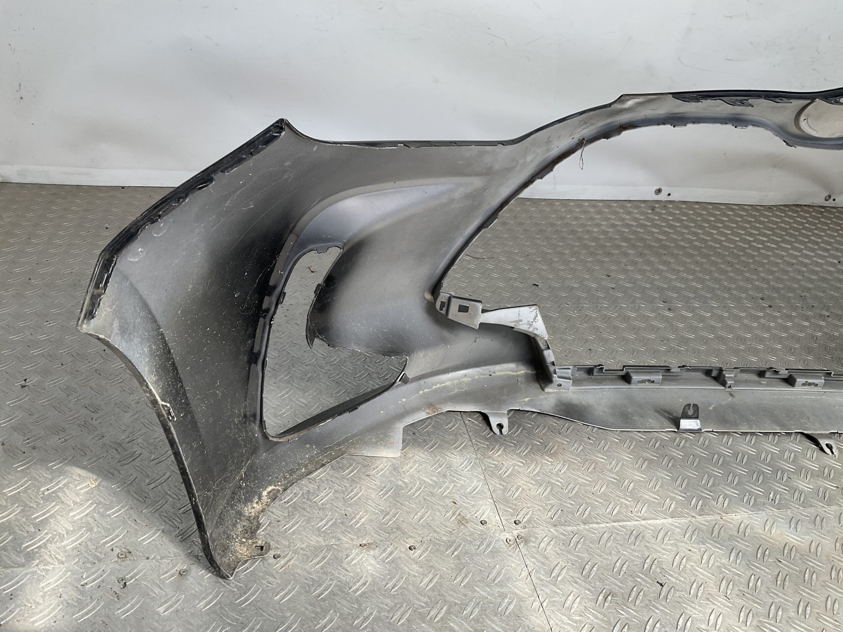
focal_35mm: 29
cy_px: 316
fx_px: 706
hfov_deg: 61.7
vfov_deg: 48.2
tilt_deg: -31.5
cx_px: 422
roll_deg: -10.0
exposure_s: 1/269
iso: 16
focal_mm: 3
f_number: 1.8
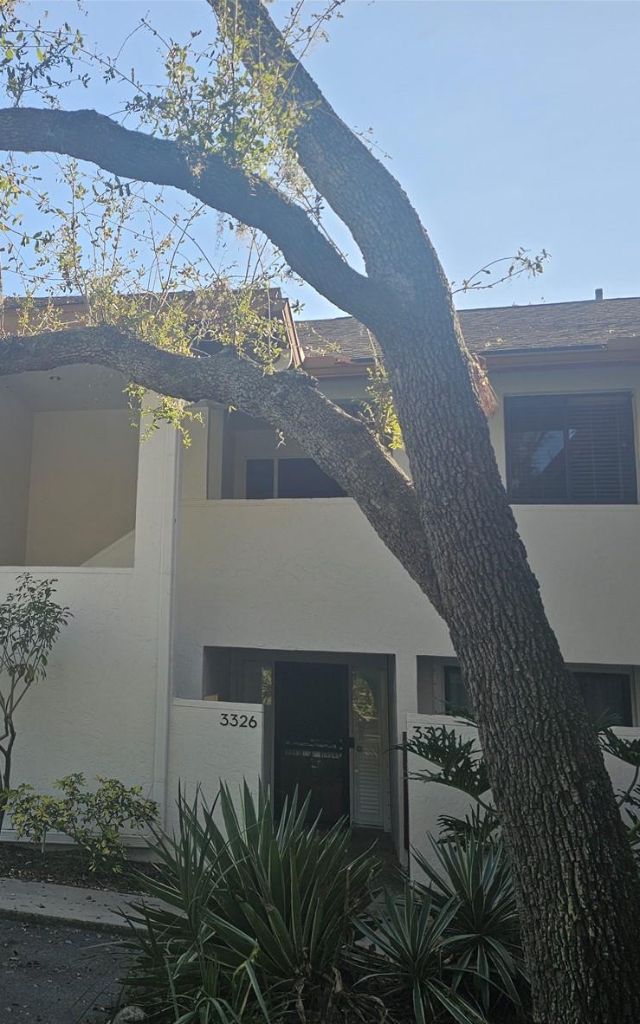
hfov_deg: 36.1
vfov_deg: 58.1
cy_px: 519
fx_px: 921
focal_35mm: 33
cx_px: 68
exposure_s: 1/288
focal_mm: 6.3
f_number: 1.7
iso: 10
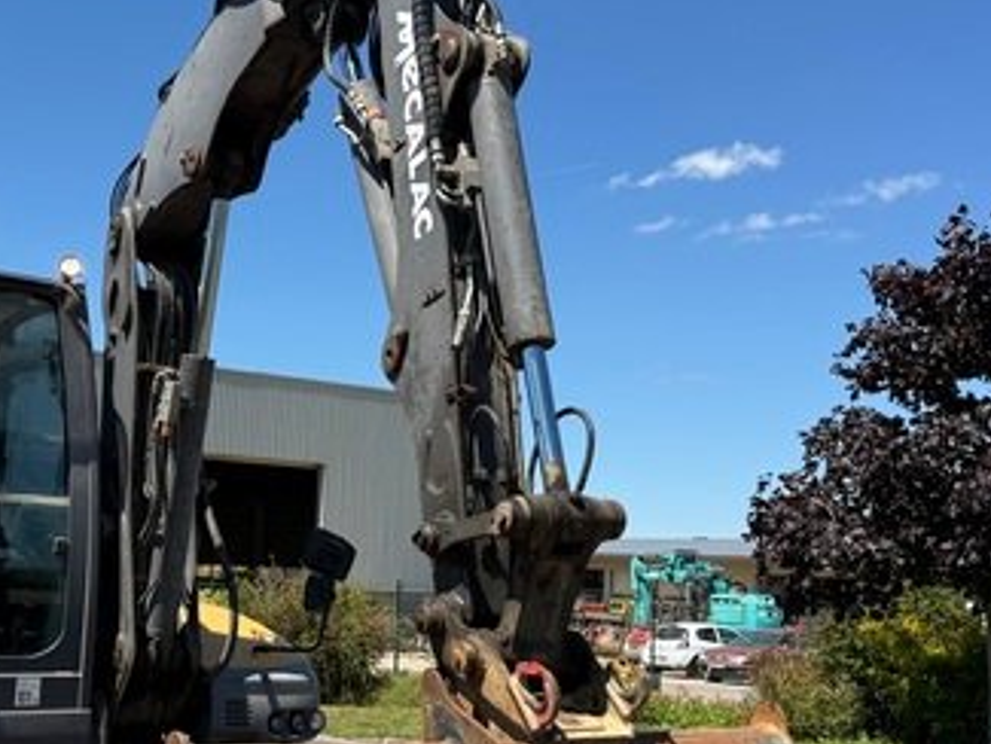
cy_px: 470
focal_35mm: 48
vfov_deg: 30.1
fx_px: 1375
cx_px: 332
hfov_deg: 39.2
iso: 80
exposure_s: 1/3584
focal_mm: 6.76
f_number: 1.78
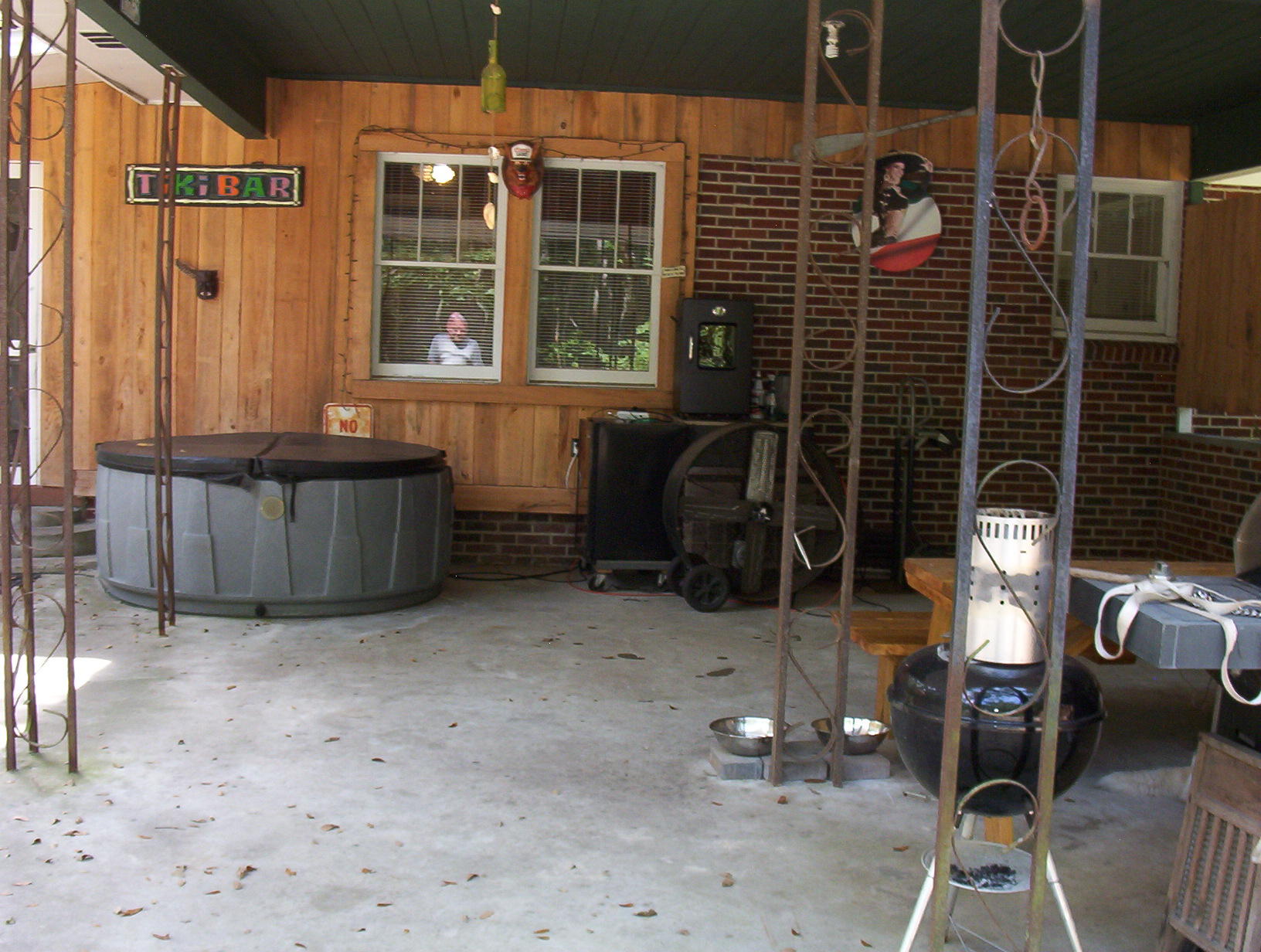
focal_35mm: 39
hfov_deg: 47.8
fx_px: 1424
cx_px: 630
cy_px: 476
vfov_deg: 37.0
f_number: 4.5
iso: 140
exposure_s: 1/30
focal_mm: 6
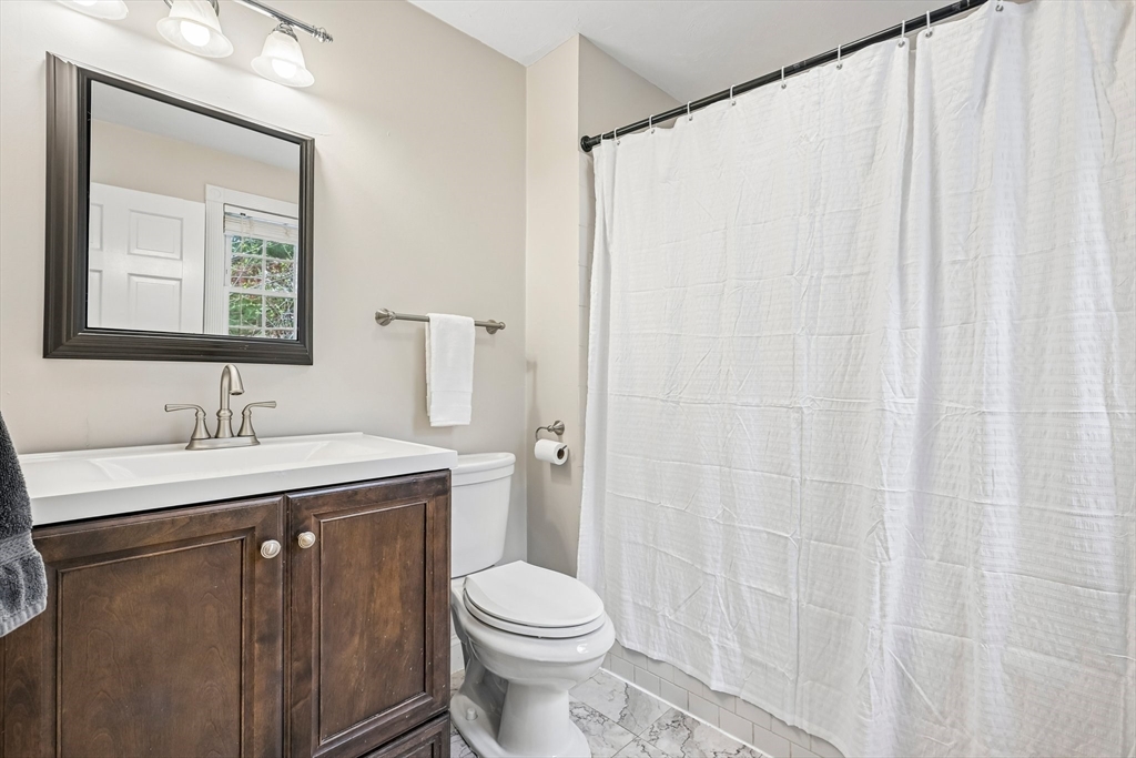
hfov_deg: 96.7
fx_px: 505
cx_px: 568
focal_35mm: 16
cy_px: 379
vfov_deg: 73.8
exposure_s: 1/15
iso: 400
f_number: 8
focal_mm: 16
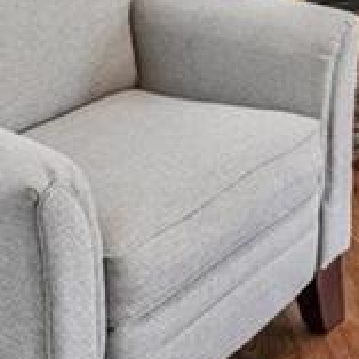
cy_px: -330
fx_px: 1026
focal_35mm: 87
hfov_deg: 19.0
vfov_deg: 16.0
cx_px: 402
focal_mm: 15.8
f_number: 8
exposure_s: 1/8
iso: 320
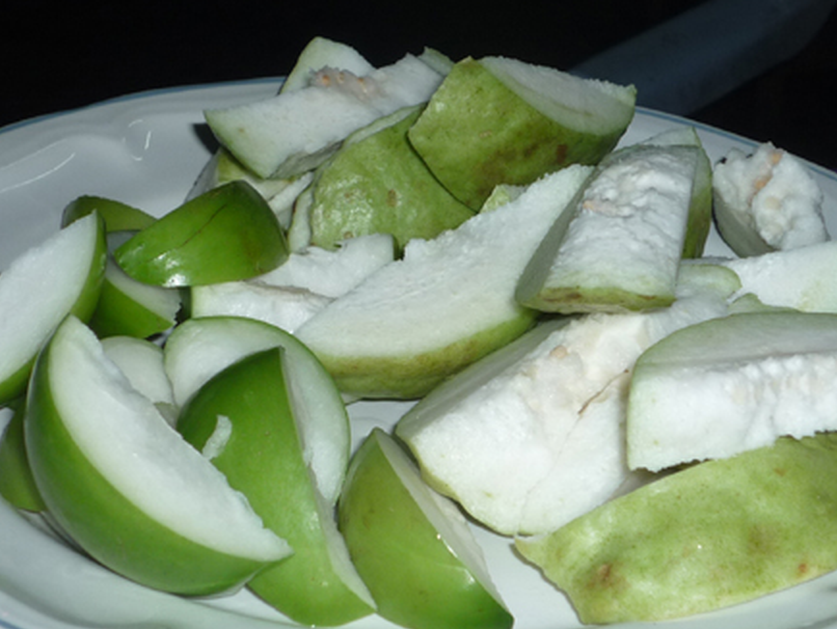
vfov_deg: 18.0
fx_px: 1984
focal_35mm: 82
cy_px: 314
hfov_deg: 23.8
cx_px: 420
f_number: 4.3
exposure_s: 1/40
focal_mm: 7.8
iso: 100
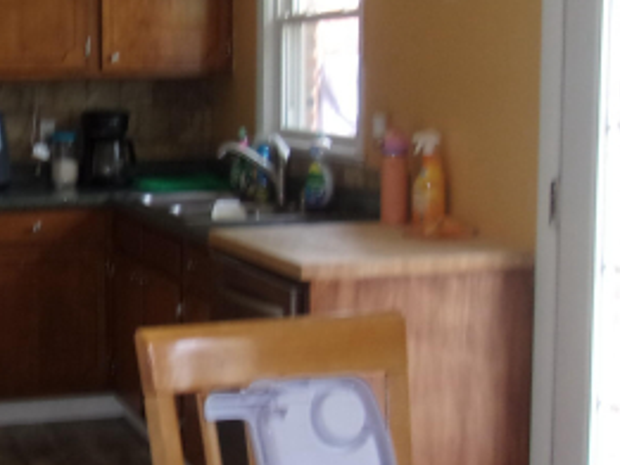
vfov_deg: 21.3
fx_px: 1236
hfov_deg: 27.3
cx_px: 77
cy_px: 197
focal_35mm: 69
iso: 126
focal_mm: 4.9
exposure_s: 1/34
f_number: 3
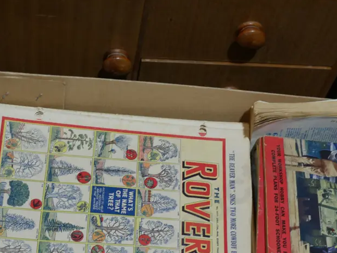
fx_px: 740
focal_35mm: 76
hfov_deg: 25.5
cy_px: 205
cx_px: 219
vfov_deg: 19.2
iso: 200
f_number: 5.1
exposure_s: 1/60
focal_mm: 23
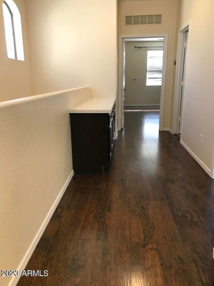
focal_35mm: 28
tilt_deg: -13.9
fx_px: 231
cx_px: 107
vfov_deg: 63.4
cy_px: 143
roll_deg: -2.3
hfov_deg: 49.7
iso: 20
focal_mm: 3.99
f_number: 1.8
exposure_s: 1/30
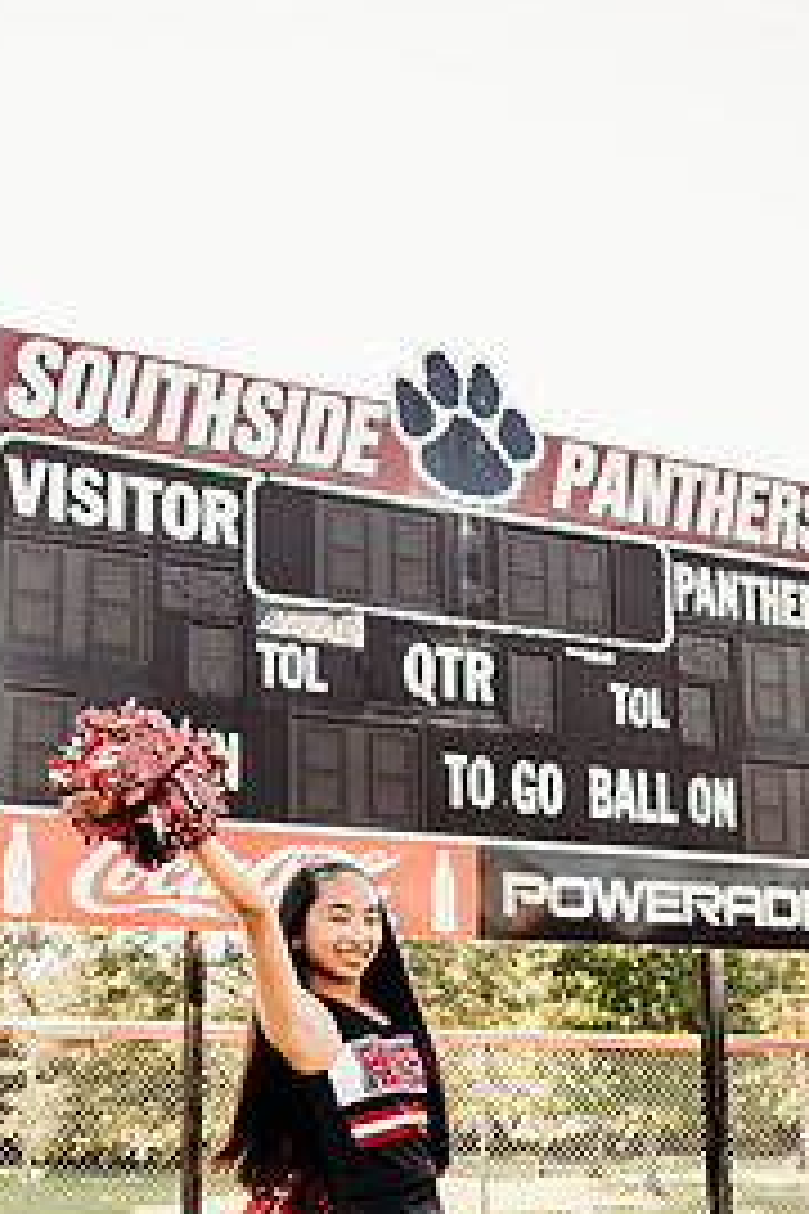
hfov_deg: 33.4
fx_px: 1348
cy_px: 917
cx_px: 427
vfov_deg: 46.6
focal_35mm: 40
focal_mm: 24
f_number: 2.8
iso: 200
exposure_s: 1/800
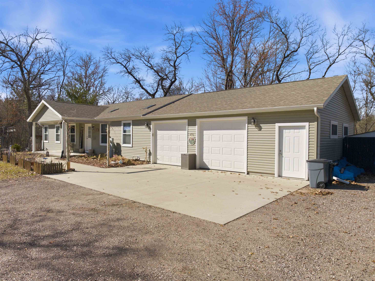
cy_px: 140
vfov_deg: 56.8
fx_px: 260
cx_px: 188
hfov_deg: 71.6
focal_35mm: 24
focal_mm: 12.3
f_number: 2.8
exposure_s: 1/2000
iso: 110
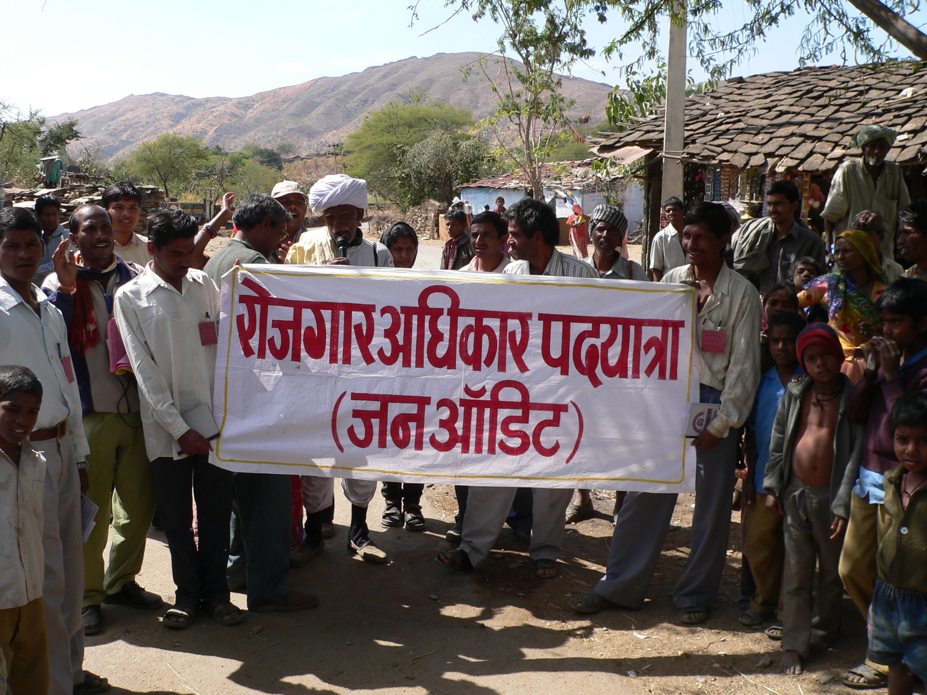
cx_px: 464
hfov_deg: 51.4
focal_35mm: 36
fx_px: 964
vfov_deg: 39.7
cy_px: 348
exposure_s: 1/400
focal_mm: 6
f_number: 4
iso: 80
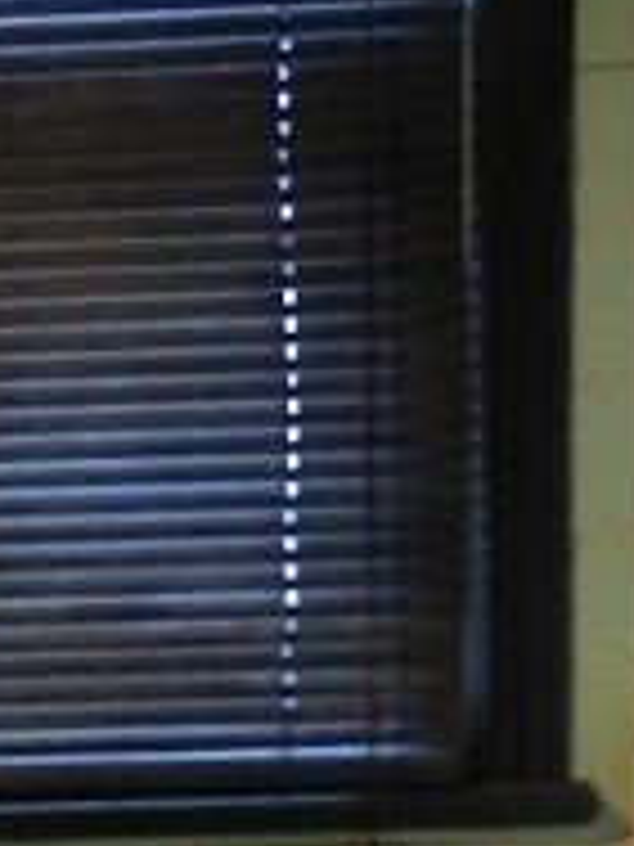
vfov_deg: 12.3
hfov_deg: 9.2
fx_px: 3858
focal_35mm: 158
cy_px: 945
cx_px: -202
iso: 400
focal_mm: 5.1
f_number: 3.6
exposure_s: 1/10
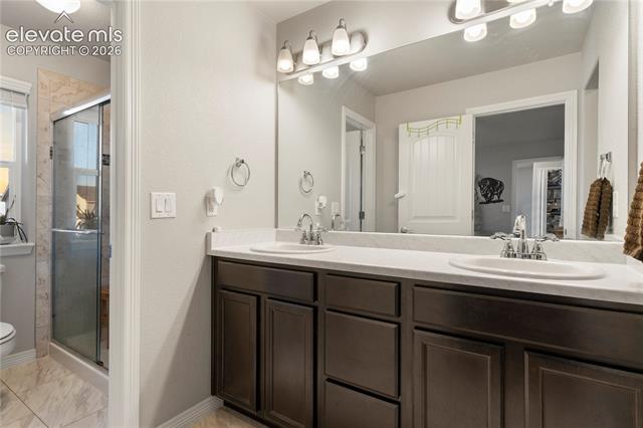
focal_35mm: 18
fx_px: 321
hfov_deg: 90.0
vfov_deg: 67.3
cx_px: 322
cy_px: 214
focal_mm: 18
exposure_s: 1/4
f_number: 8
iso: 200
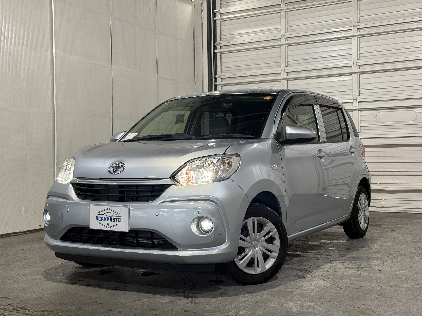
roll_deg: +0.7
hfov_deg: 39.7
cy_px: 158
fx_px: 585
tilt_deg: -0.1
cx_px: 211
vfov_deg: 30.3
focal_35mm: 48
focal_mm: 6.76
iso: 64
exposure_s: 1/60
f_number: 1.78
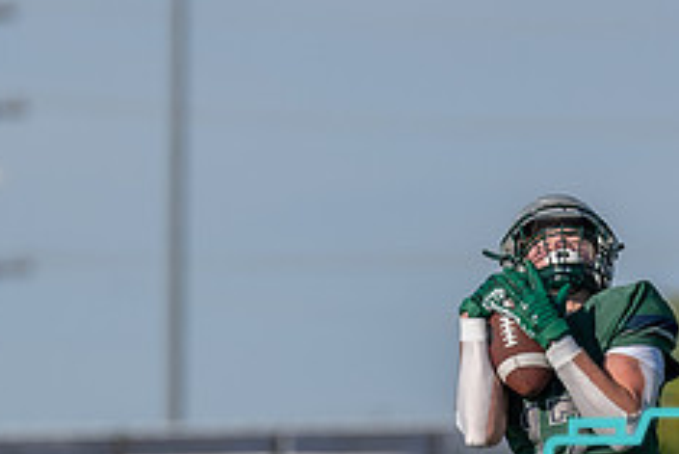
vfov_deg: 1.7
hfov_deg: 2.5
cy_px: 399
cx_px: 523
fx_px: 15739
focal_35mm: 834
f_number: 2.8
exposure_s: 1/2500
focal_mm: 200
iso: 100
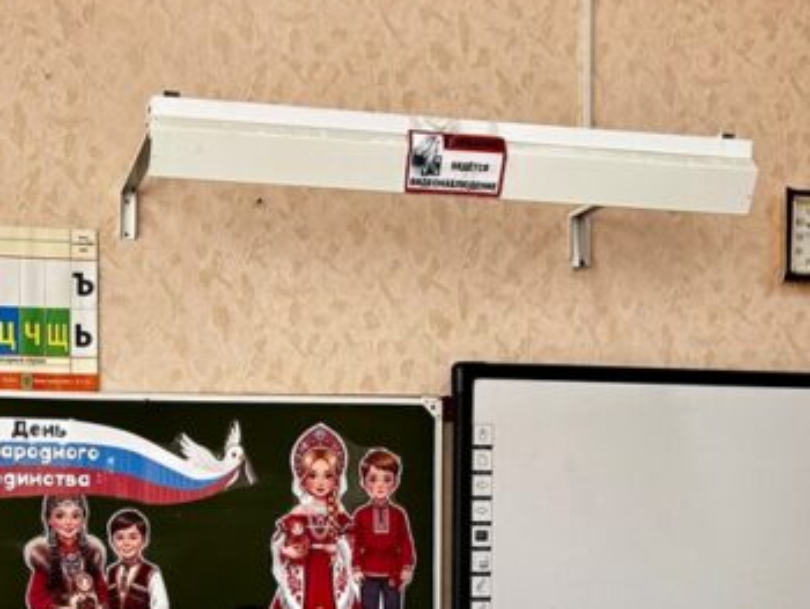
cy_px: 639
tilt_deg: -0.9
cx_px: 88
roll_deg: +0.1
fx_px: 1335
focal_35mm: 57
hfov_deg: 32.2
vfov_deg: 24.3
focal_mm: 5.7
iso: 40
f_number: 1.5
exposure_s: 1/121
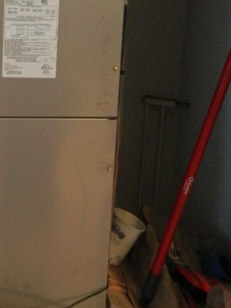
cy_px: 69
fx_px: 569
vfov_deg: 29.7
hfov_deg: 22.8
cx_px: 64
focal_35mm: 64
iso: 400
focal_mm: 4.5
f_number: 3.1
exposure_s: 1/8
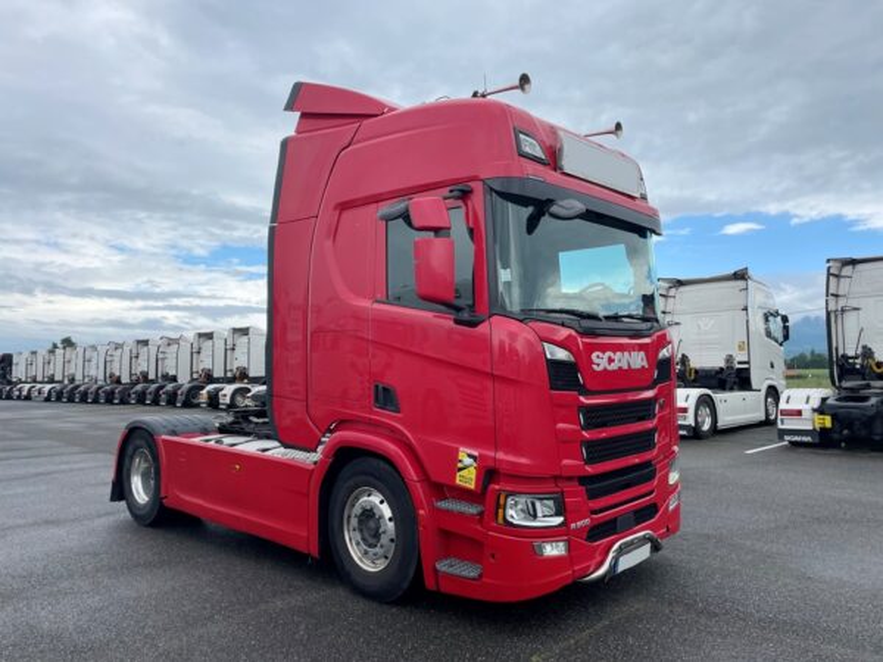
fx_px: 663
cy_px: 331
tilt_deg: +6.1
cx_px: 442
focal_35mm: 26
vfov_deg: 53.1
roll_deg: +0.8
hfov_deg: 67.3
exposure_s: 1/1984
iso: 32
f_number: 1.6
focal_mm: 4.2
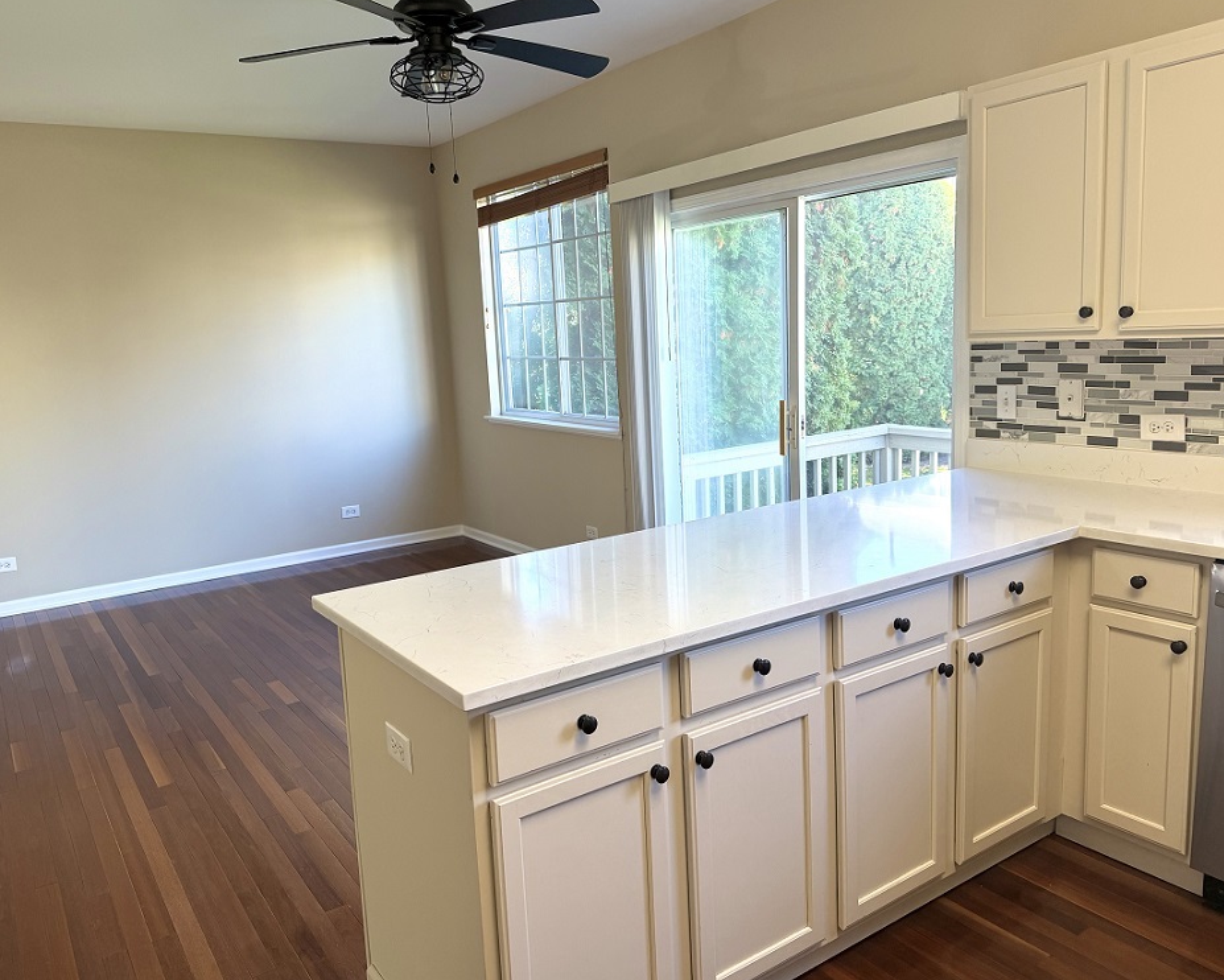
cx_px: 584
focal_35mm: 26
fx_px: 942
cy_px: 477
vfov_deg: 54.9
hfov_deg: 66.0
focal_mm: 6.76
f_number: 1.78
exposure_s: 1/117
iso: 125
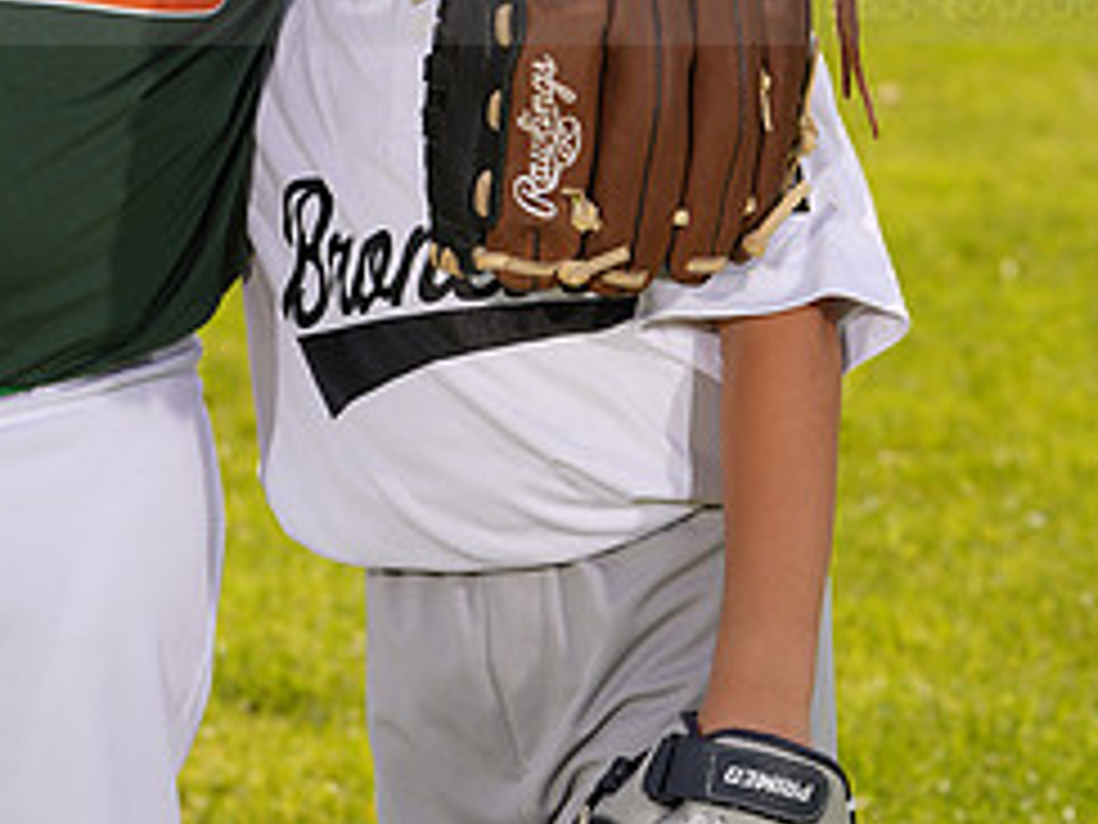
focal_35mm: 229
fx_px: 7264
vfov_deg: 6.5
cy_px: -99
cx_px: 236
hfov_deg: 8.6
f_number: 9
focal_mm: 100
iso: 80
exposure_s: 1/160
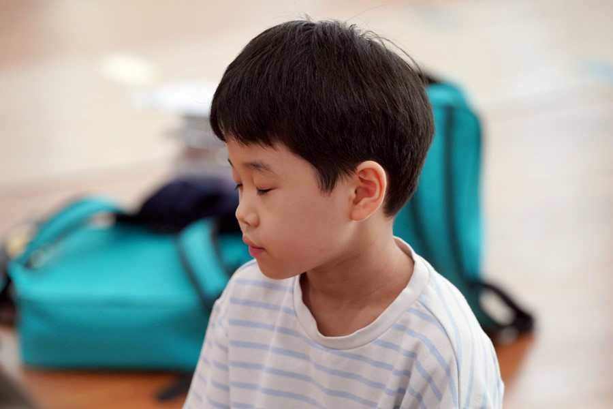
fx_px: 2997
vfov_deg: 7.8
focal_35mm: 176
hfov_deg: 11.7
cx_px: 306
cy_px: 204
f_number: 4
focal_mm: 176
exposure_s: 1/200
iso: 1000
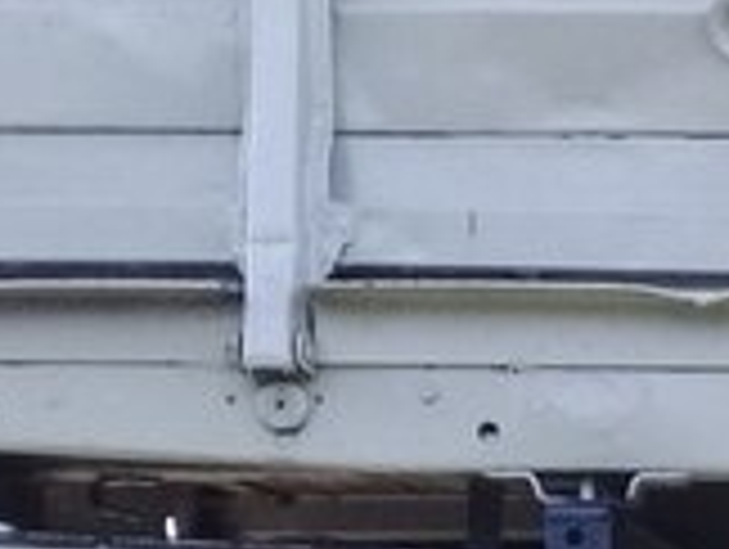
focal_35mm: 126
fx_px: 2657
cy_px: 997
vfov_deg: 11.0
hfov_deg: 14.3
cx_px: 1184
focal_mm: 3.3
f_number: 2.2
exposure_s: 1/229
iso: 50
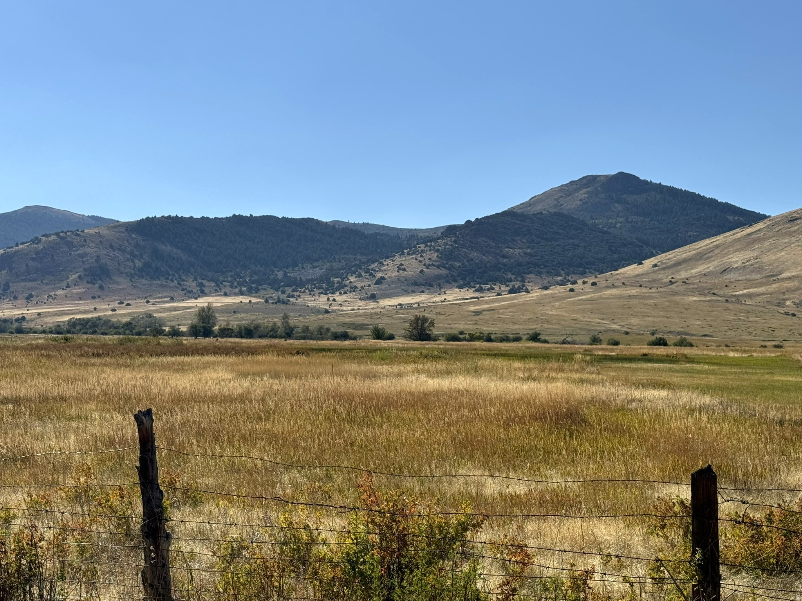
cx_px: 401
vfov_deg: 25.2
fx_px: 1344
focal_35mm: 58
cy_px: 300
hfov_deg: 33.2
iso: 64
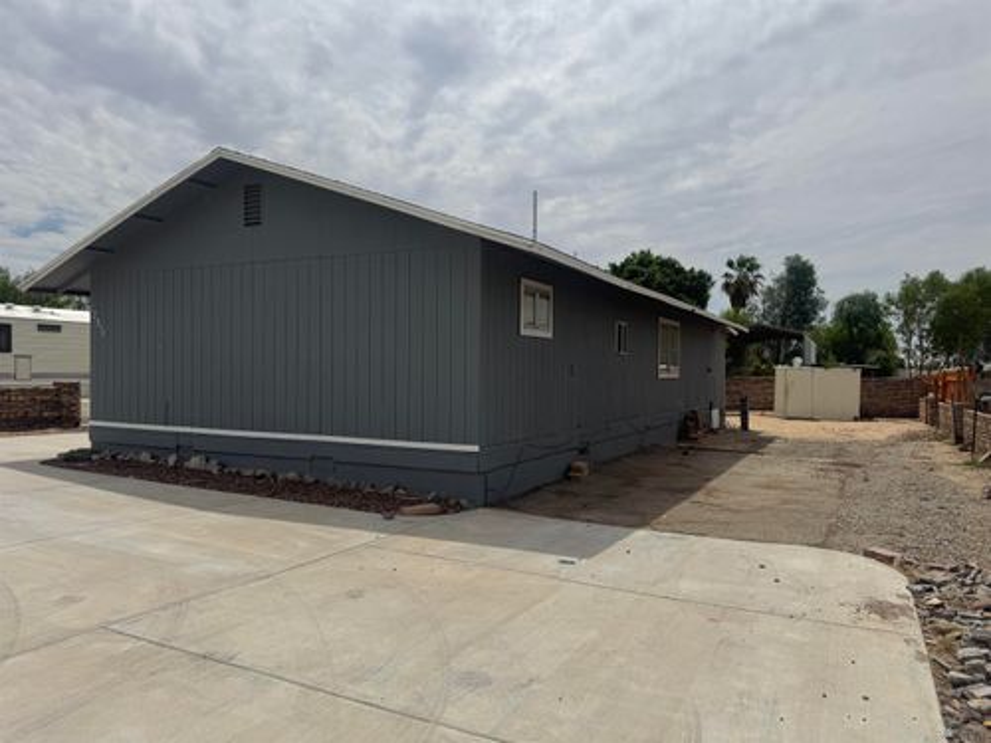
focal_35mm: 24
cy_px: 372
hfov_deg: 71.6
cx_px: 496
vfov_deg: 56.8
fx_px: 687
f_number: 1.78
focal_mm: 6.76
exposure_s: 1/12346
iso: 64
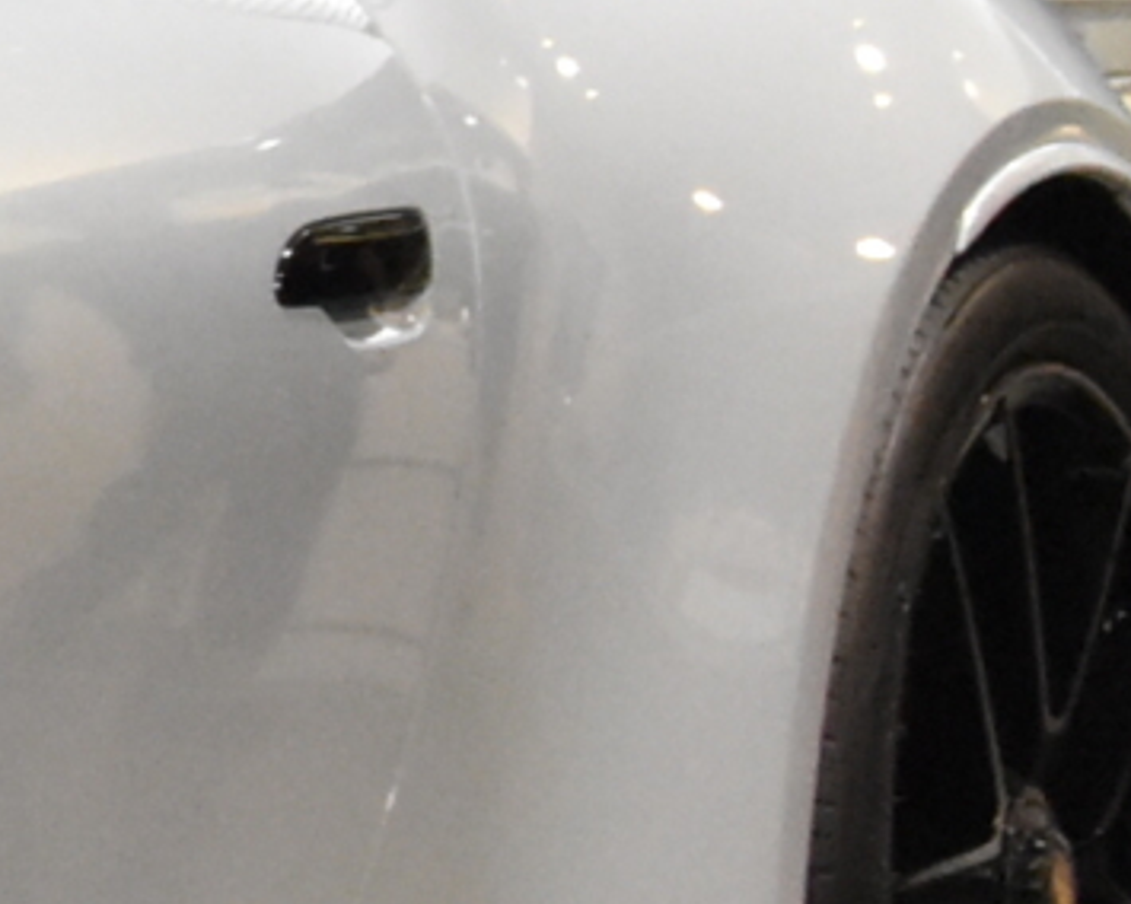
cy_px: 625
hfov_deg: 5.8
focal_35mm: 305
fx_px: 10209
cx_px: -2523
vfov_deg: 5.1
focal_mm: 30
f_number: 8
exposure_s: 1/50
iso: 4500
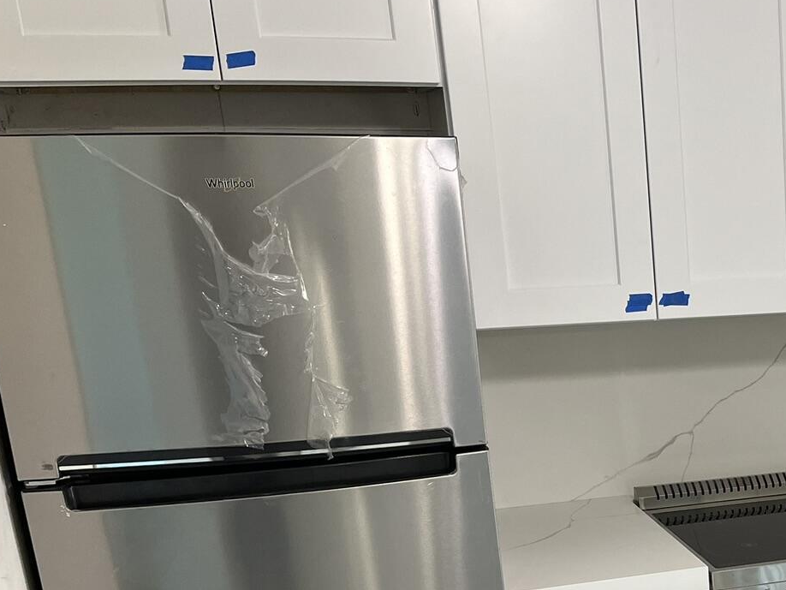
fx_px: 1317
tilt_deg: -19.2
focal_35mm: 58
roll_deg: +1.3
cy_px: 618
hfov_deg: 29.9
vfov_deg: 23.9
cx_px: 866
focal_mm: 5.1
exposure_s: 1/60
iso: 80
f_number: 1.6
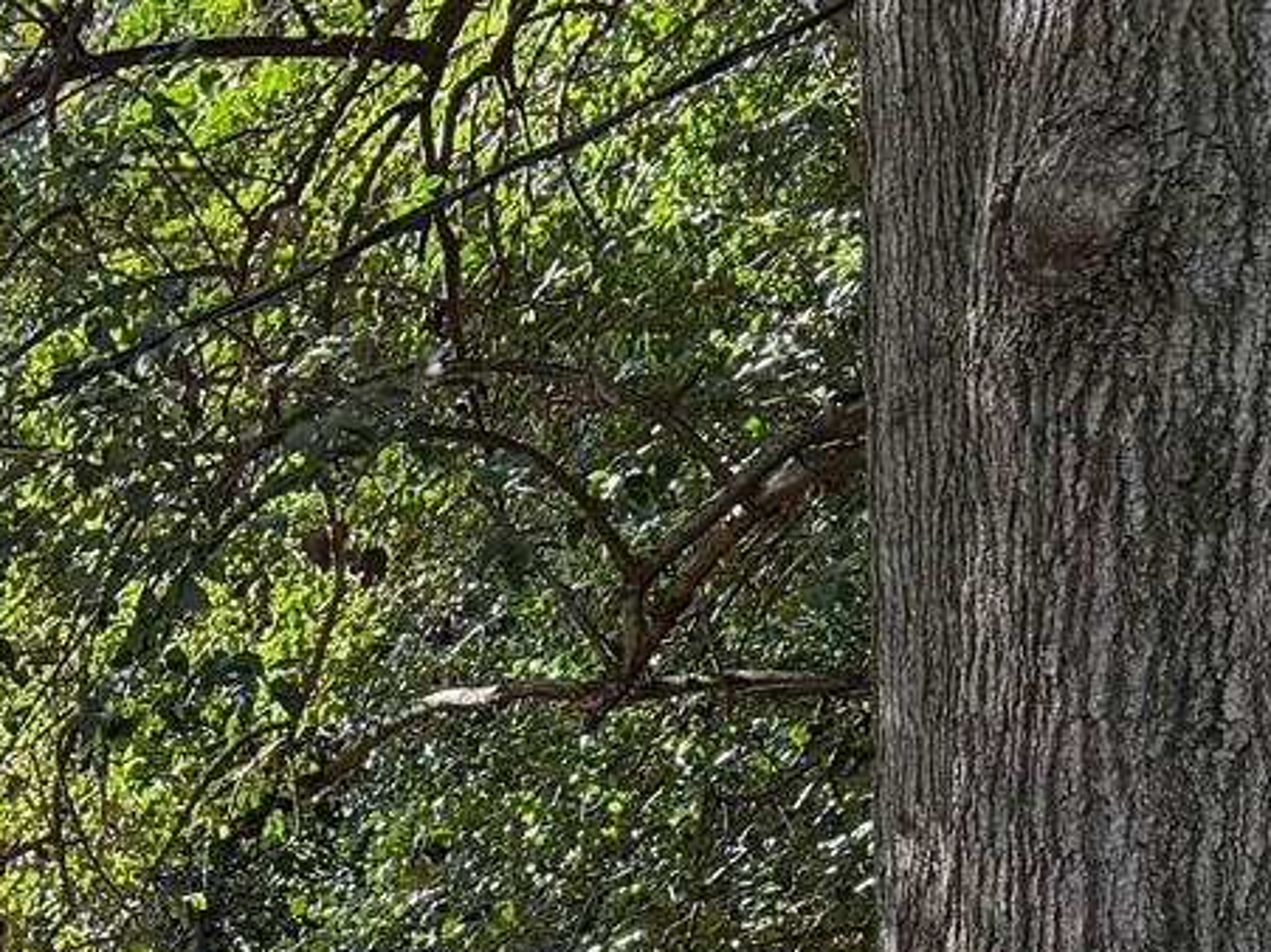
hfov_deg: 16.2
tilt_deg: +4.3
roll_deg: +0.1
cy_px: 1307
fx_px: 4001
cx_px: -752
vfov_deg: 13.0
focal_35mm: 109
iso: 80
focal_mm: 6.76
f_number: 1.78
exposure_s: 1/278
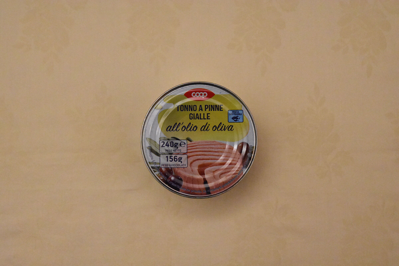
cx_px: 200
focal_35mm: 42
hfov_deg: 46.4
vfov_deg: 31.9
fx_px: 465
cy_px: 133
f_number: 3.3
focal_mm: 28
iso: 12800
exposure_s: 1/250
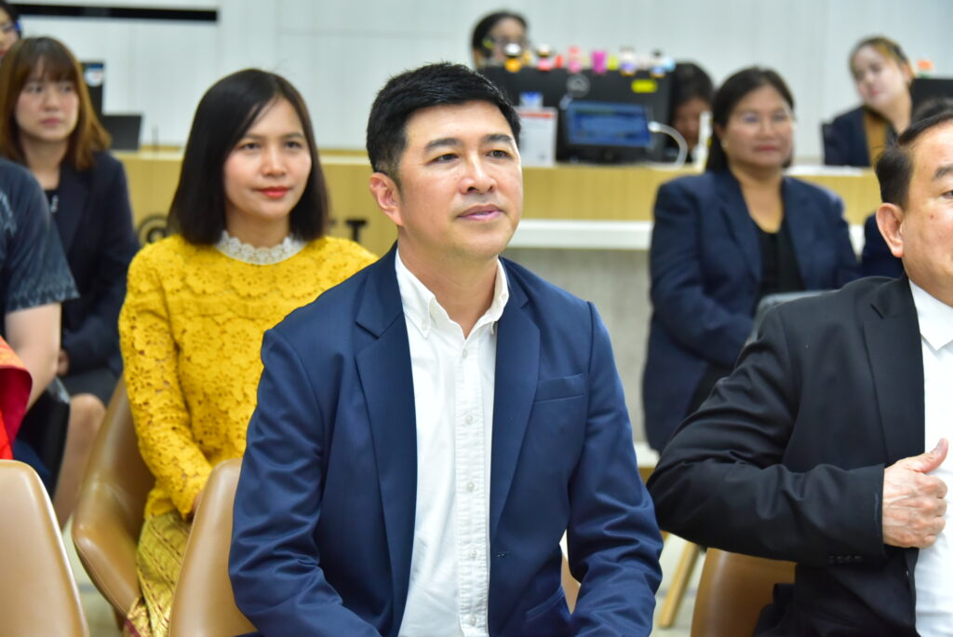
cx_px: 476
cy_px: 318
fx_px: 2781
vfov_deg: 13.1
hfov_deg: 19.4
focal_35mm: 105
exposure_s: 1/160
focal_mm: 105
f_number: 5.6
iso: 4000
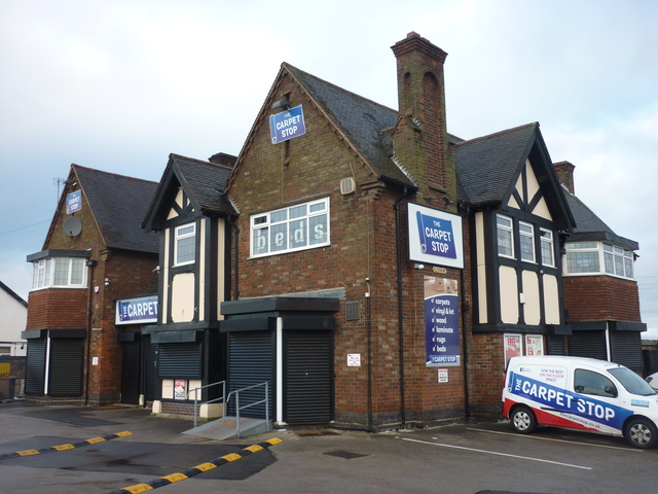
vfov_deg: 42.9
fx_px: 627
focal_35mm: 33
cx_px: 329
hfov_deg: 55.4
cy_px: 247
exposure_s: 1/160
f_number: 2.8
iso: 80
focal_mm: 5.5
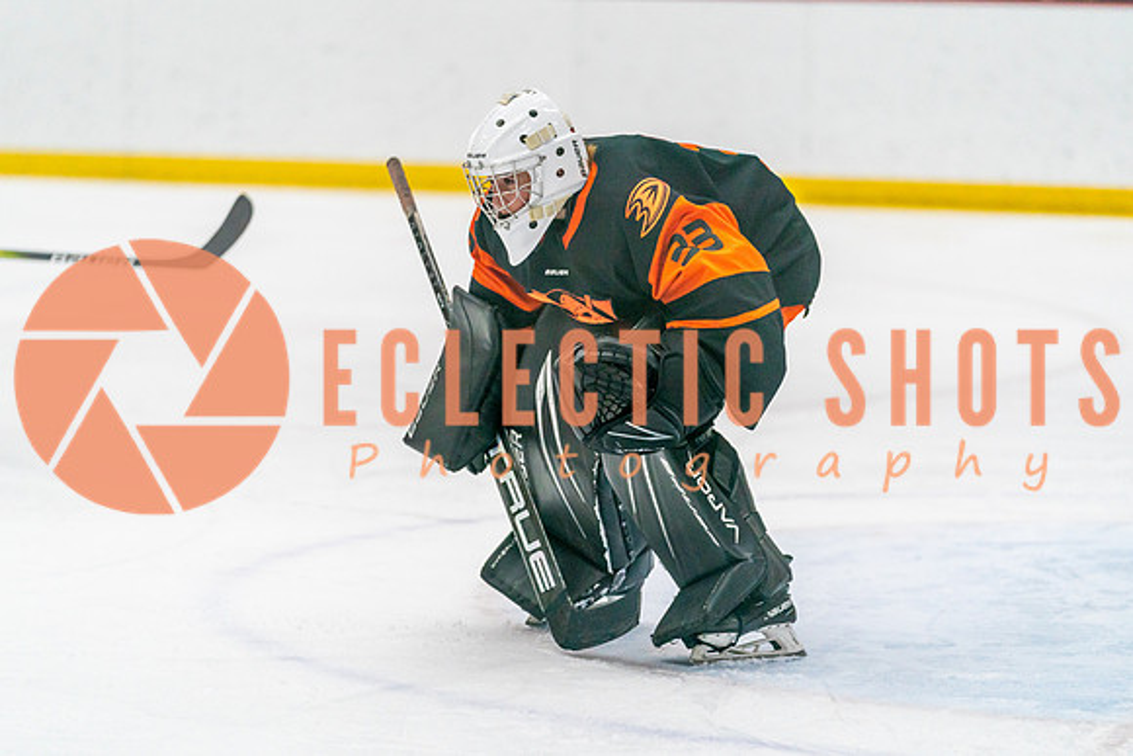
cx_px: 566
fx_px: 5446
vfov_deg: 7.9
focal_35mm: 173
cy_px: 378
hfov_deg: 11.9
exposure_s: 1/1250
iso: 3200
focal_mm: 173
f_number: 2.8
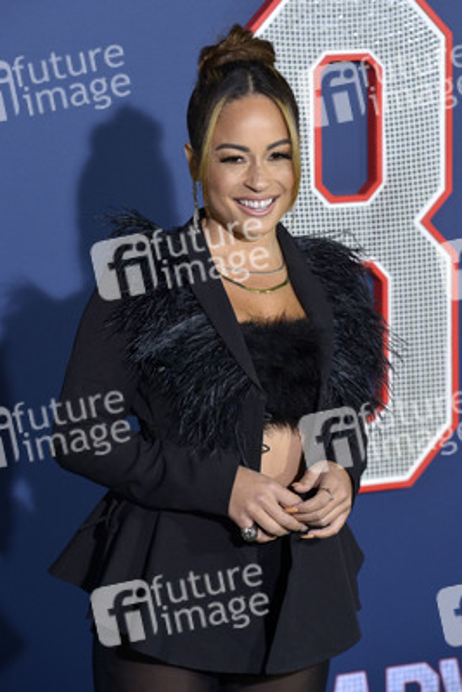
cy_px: 346
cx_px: 231
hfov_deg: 10.2
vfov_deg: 15.2
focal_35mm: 135
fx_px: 2596
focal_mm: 135
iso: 2000
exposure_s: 1/320
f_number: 6.3
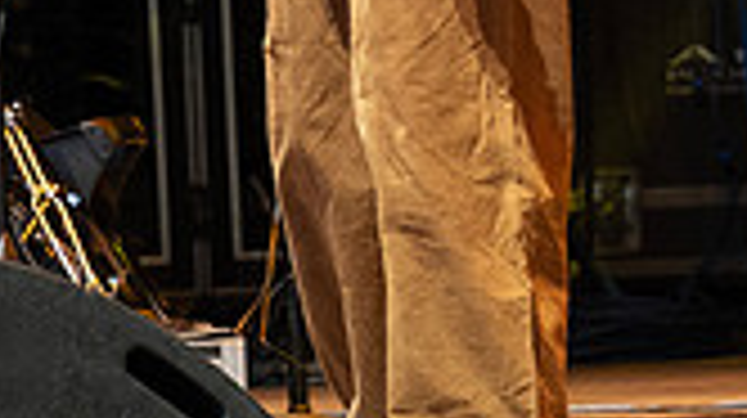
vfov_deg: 1.5
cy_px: -308
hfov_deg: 2.6
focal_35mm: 824
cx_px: -81
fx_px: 16306
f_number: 5.6
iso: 2500
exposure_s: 1/160
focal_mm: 150
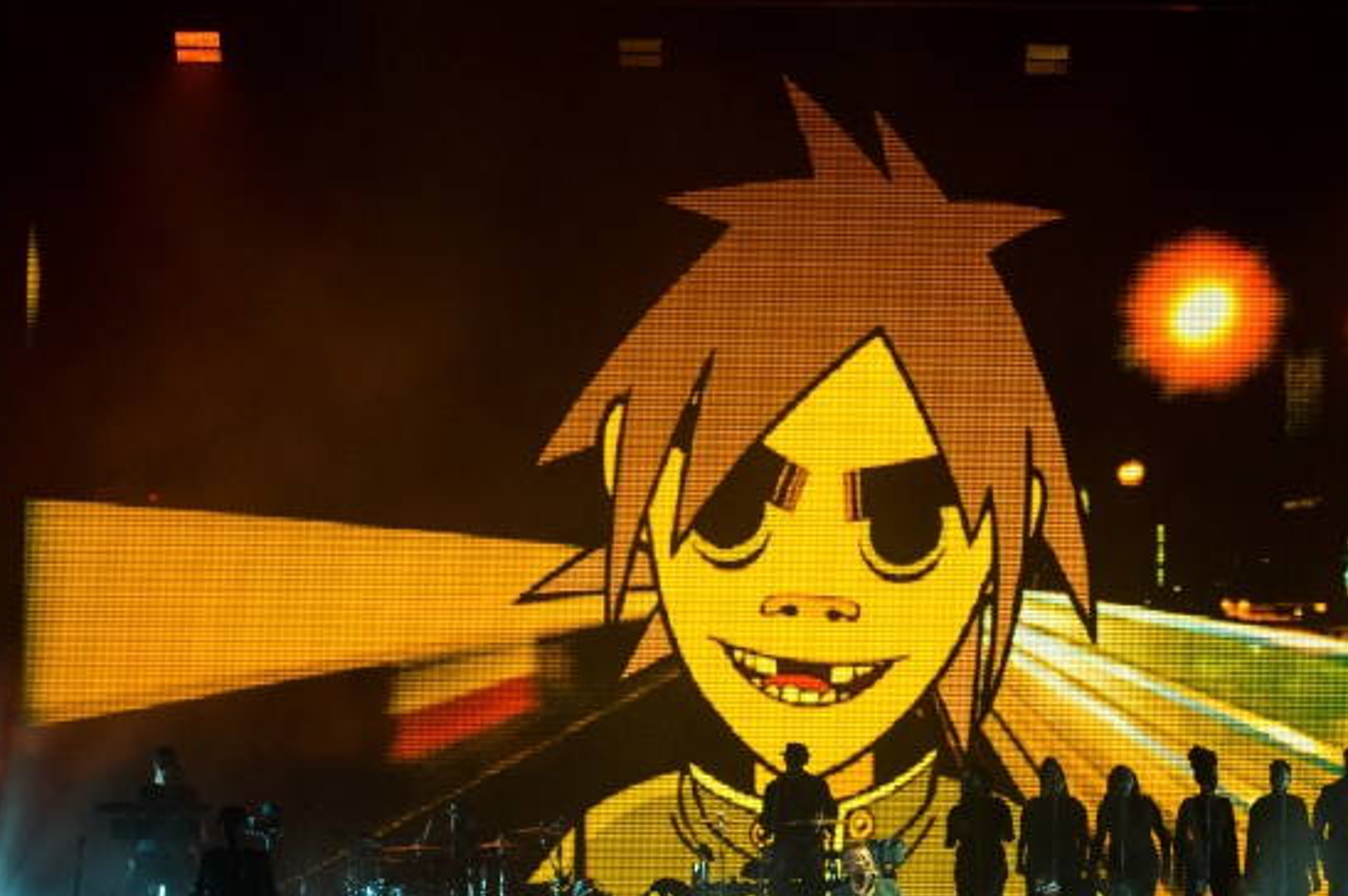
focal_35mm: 139
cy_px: 529
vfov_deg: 9.9
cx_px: 835
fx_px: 5201
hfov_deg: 14.8
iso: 3200
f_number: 4.5
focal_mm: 95
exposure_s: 1/800
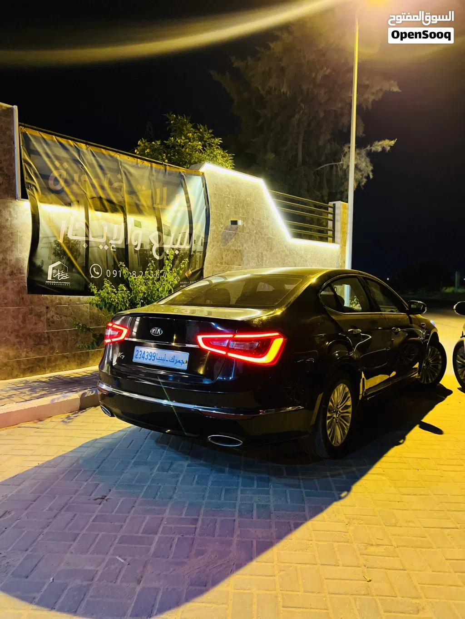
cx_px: 232
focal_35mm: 26
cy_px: 310
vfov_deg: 67.3
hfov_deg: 53.1
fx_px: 466
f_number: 1.5
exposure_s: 1/33
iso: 400
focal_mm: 5.7
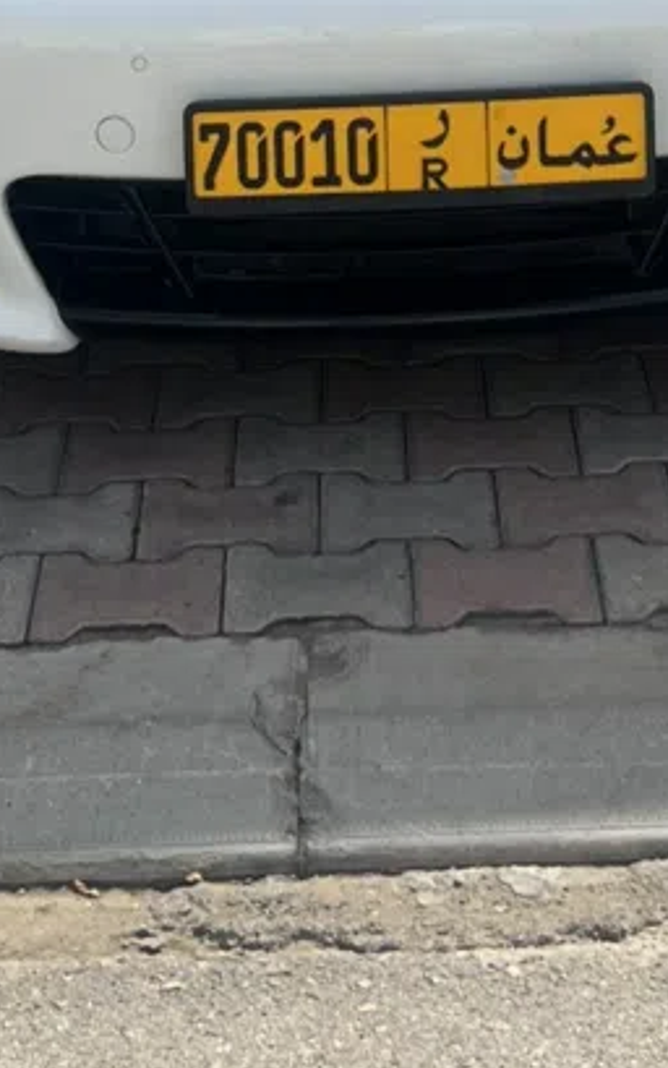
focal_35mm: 92
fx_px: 2677
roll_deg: -0.4
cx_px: 444
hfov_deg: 14.2
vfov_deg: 20.2
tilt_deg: -9.9
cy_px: -396
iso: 50
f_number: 1.5
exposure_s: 1/3257
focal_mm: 5.7
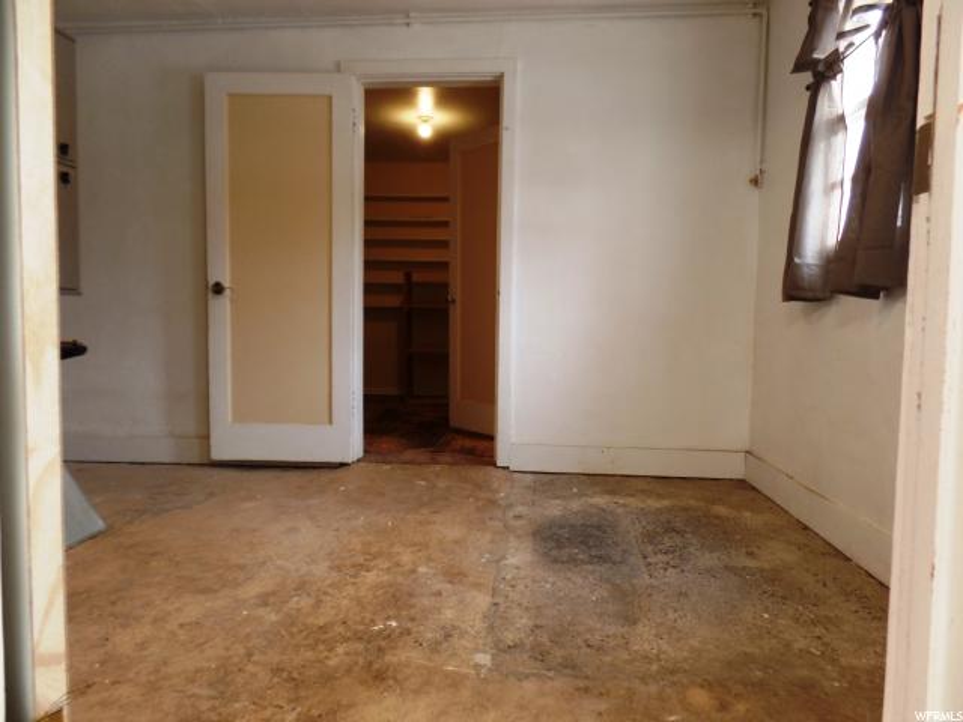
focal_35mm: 23
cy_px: 361
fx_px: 640
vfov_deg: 58.9
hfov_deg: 73.9
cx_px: 482
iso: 160
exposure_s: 1/30
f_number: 2.8
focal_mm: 4.1
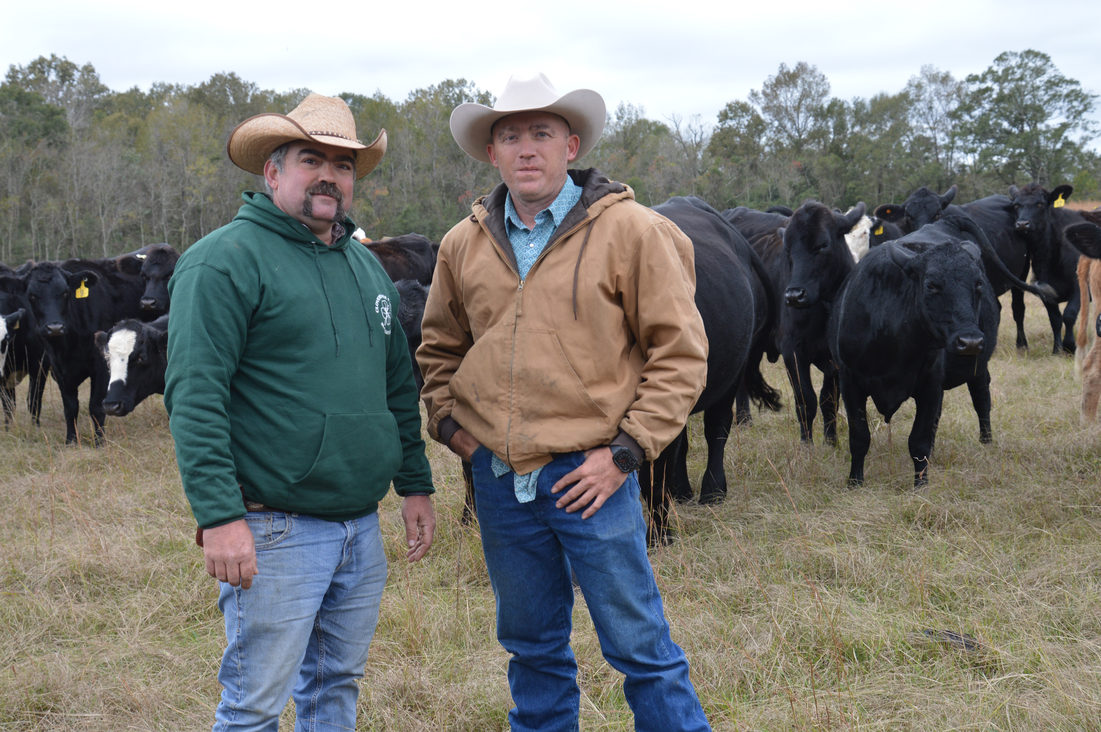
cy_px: 366
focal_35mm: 48
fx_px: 1467
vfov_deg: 28.0
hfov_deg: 41.1
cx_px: 550
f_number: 5.6
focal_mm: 32
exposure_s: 1/125
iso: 180
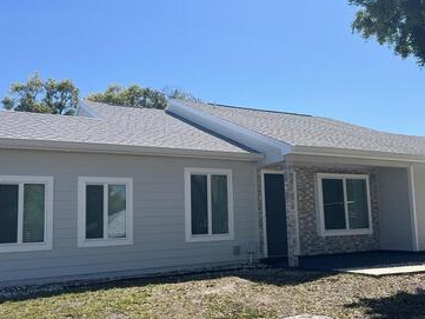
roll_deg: +1.6
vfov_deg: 39.7
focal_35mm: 36
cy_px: 168
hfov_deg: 51.3
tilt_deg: +6.7
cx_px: 232
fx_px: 442
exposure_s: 1/5076
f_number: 1.5
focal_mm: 5.7
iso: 50
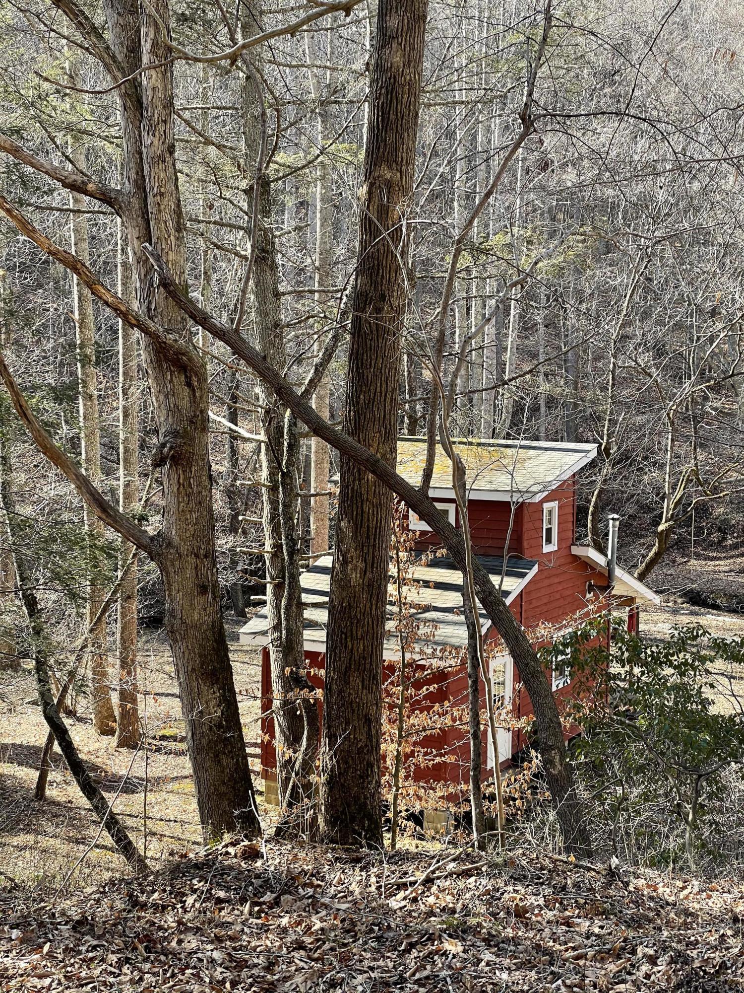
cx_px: 372
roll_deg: -1.4
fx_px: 1490
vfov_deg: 36.8
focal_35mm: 52
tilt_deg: -4.4
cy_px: 496
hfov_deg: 28.0
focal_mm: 6
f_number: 2
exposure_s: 1/147
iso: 25
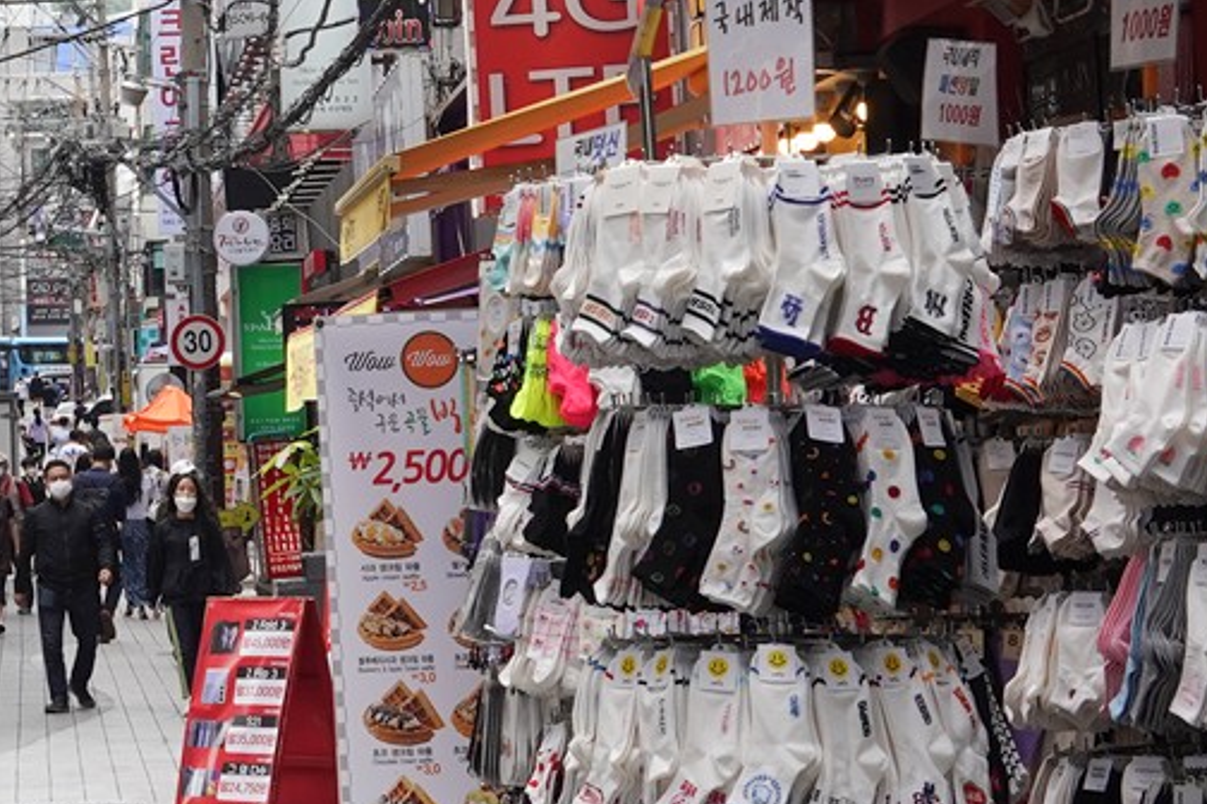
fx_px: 4660
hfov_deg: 14.3
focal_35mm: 139
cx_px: -196
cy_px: 194
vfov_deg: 9.8
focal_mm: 35
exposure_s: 1/100
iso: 400
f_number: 13
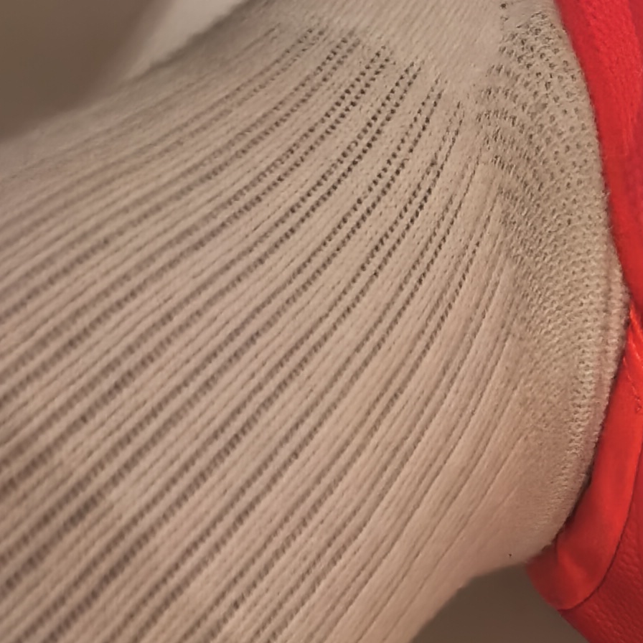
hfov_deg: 16.8
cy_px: 1079
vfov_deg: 15.8
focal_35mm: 97
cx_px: 849
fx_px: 2039
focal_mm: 6.98
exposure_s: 1/100
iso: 1000
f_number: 2
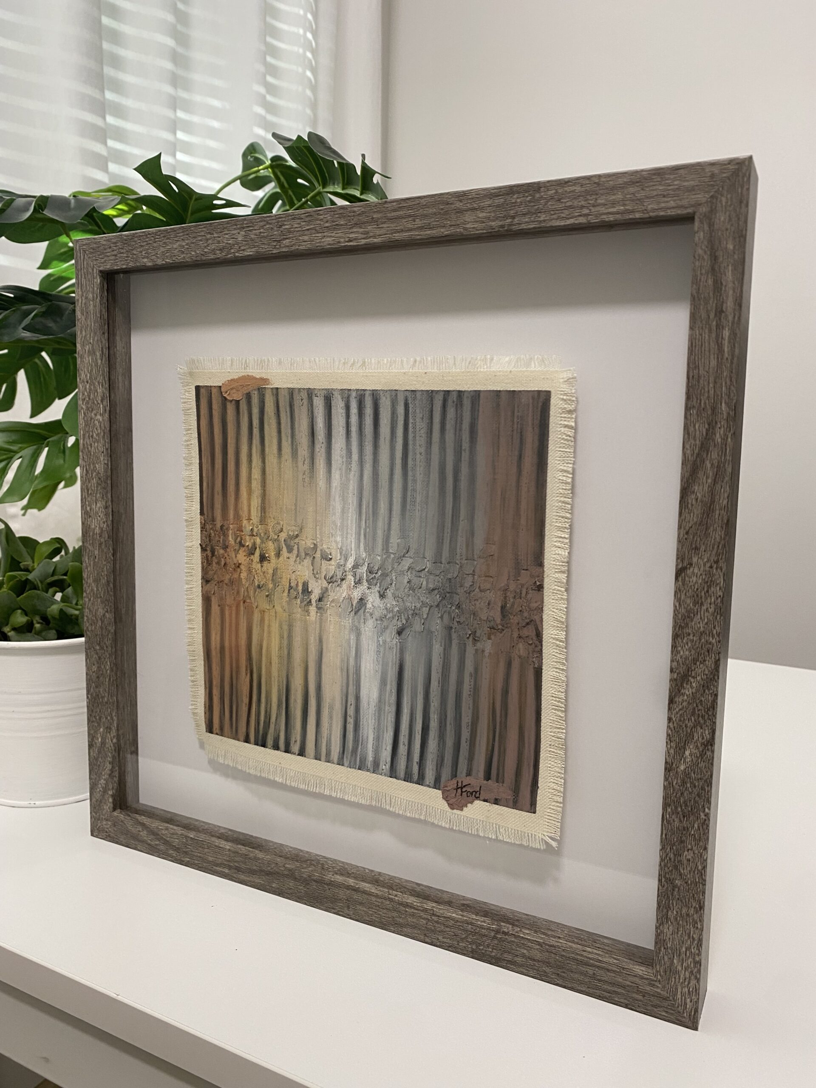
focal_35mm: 26
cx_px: 408
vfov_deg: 67.3
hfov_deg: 53.1
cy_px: 544
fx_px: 817
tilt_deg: -6.5
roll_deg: -2.2
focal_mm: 4.25
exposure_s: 1/60
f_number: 1.8
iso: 100
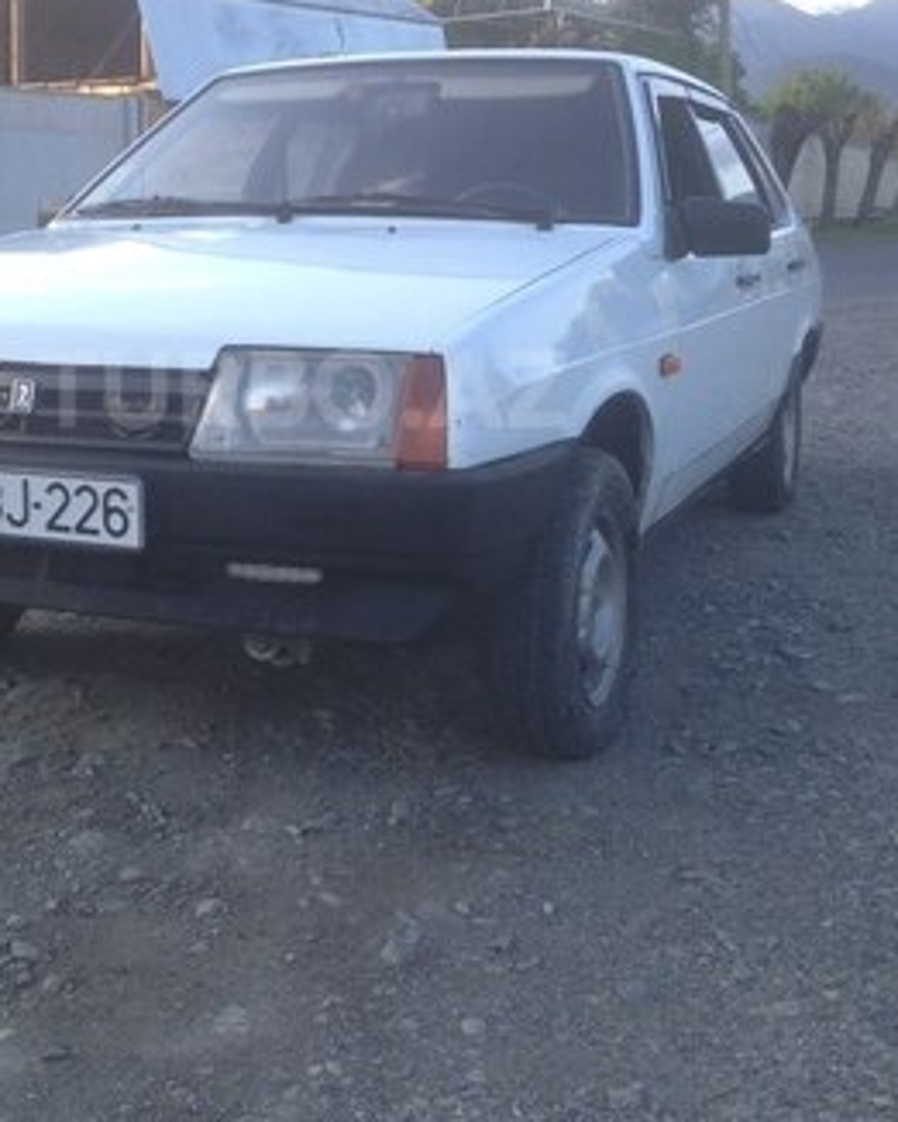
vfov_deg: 37.7
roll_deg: -2.6
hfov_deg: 30.6
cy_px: 389
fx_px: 1627
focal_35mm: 49
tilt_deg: -5.1
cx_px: 303
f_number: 2.4
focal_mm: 4.12
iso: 50
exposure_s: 1/121
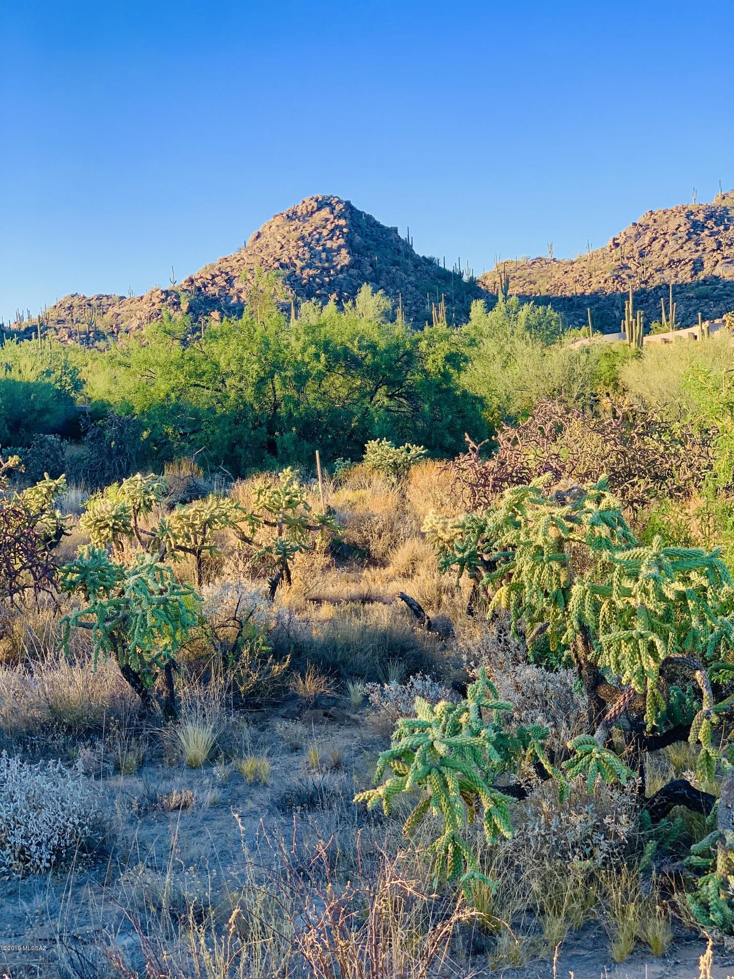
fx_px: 1470
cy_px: 490
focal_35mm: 52
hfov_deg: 28.0
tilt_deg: -2.5
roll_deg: +2.0
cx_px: 367
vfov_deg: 36.8
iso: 16
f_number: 2.4
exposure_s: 1/261
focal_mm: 6
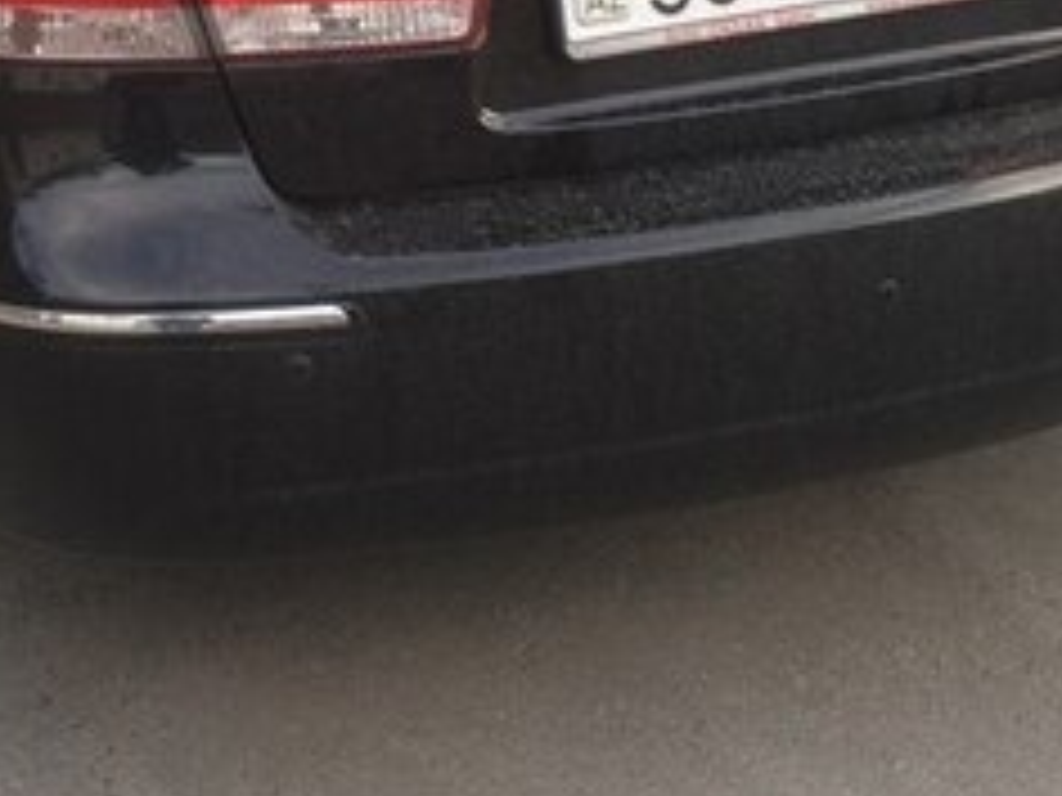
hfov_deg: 23.7
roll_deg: +0.2
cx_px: 176
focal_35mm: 81
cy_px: -191
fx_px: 2485
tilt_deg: -19.0
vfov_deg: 17.3
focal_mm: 4.15
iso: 40
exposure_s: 1/100
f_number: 2.2
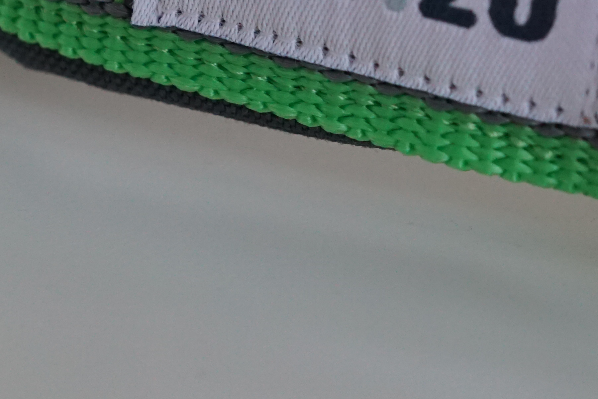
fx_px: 2491
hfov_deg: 13.6
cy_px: -39
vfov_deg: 9.1
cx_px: 527
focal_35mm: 150
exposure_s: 1/160
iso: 1000
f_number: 4
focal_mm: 30
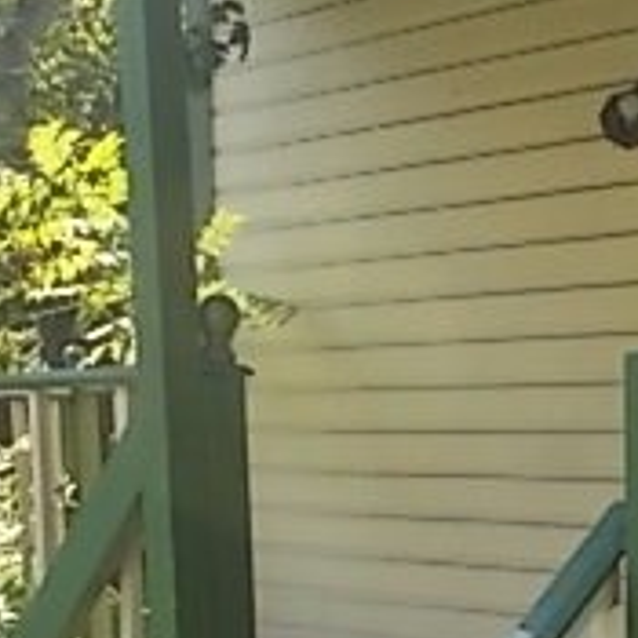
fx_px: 1752
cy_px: 580
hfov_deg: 20.5
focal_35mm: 84
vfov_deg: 20.2
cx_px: 467
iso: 80
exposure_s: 1/200
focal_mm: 4.6
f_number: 3.2
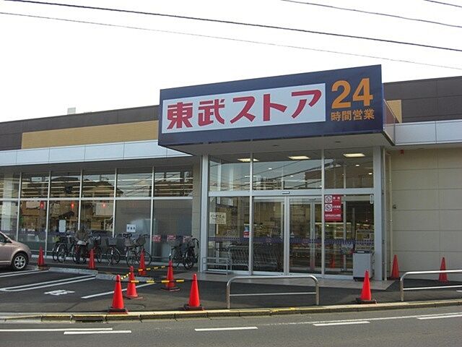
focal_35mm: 38
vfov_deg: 37.7
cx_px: 231
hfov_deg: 49.0
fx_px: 507
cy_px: 174
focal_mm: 7.9
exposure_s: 1/400
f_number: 2.8
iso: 80
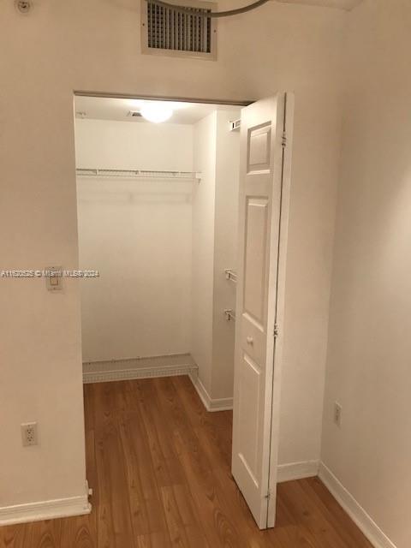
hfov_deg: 49.7
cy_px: 274
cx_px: 206
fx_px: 443
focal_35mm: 28
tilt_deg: -8.8
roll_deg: +0.3
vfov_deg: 63.4
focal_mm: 3.99
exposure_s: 1/20
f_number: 1.8
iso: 40
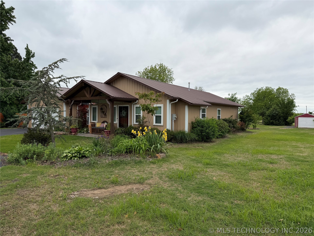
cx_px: 157
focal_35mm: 24
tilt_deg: -1.6
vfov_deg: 56.8
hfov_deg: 71.6
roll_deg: -0.3
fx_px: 218
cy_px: 118
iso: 80
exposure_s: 1/1437
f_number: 1.78
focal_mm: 6.76
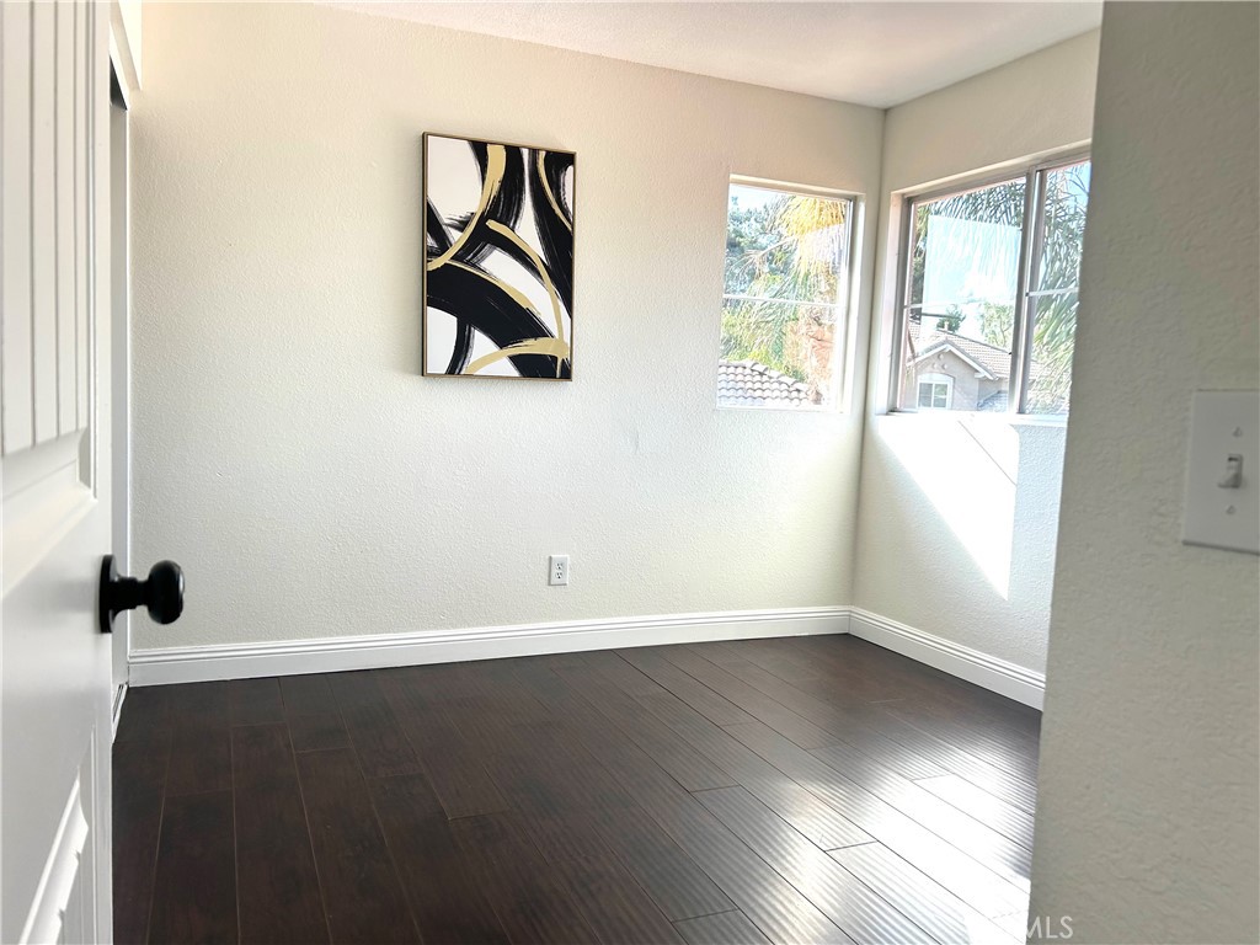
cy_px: 472
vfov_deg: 53.1
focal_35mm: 26
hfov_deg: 67.3
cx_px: 630
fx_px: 946
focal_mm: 5.7
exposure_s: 1/448
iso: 50
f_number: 1.5
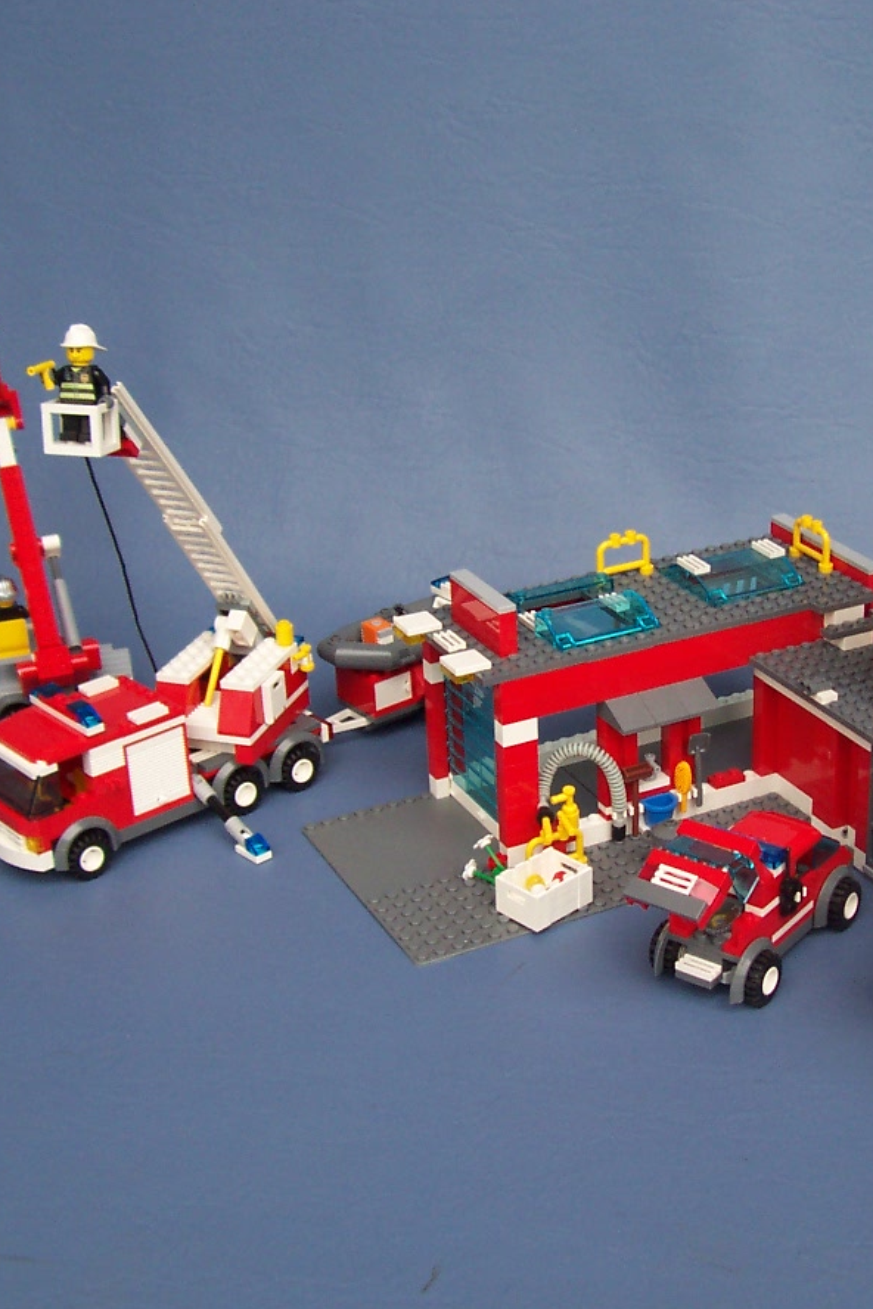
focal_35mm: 52
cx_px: 606
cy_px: 657
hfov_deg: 25.8
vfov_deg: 38.2
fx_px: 1891
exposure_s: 1/180
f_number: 2.8
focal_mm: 5.6
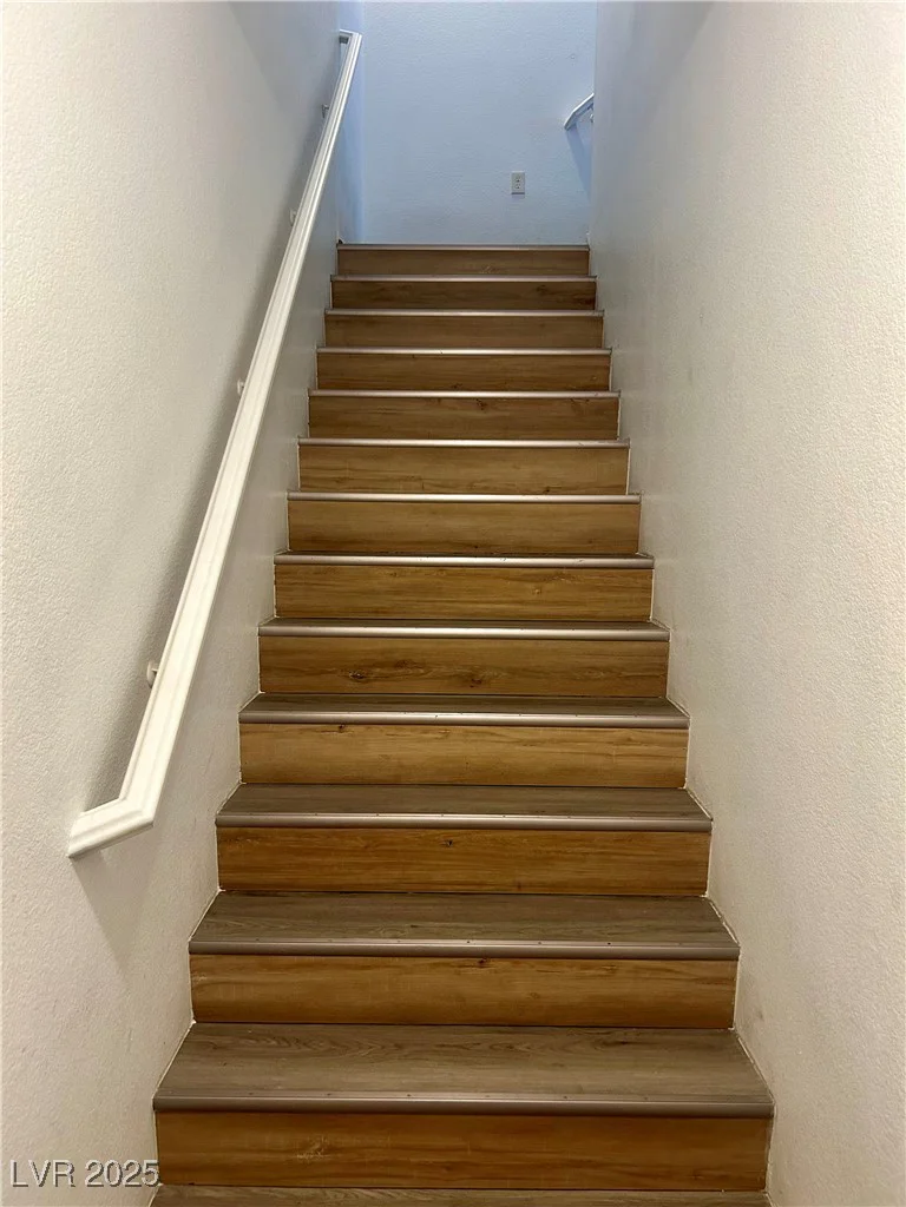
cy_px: 604
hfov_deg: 53.1
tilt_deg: -5.5
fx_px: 907
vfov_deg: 67.3
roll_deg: -0.8
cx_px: 453
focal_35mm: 26
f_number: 1.5
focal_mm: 5.7
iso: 200
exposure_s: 1/60
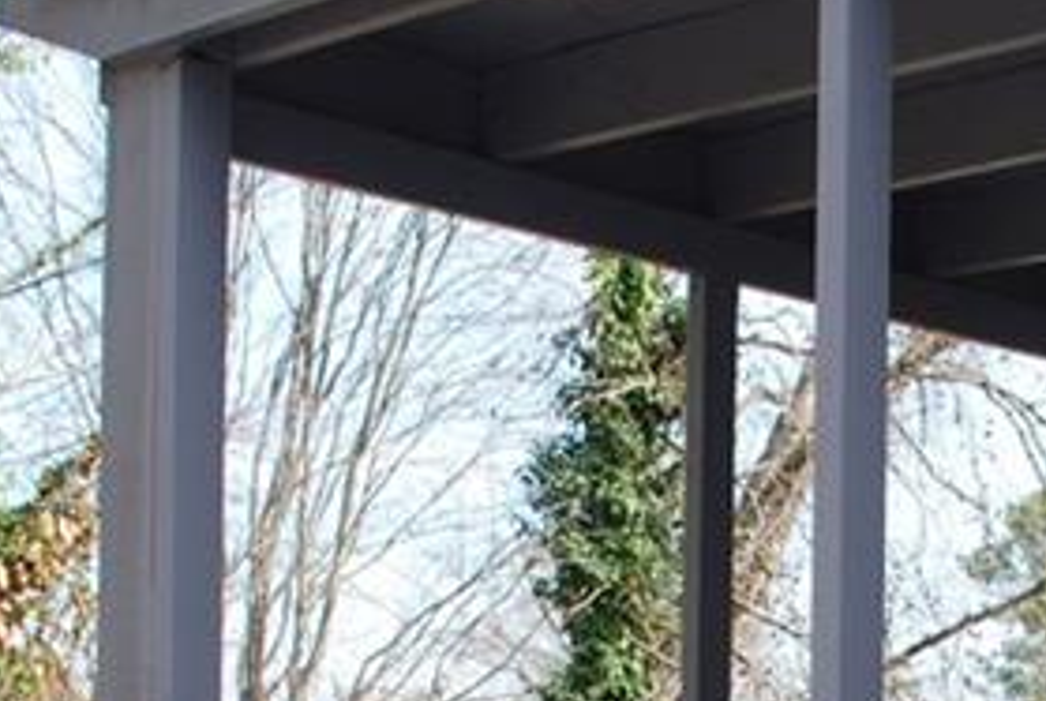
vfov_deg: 12.0
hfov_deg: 18.3
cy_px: 1016
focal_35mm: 110
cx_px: 926
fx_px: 3201
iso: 110
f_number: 5.6
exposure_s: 1/125
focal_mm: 20
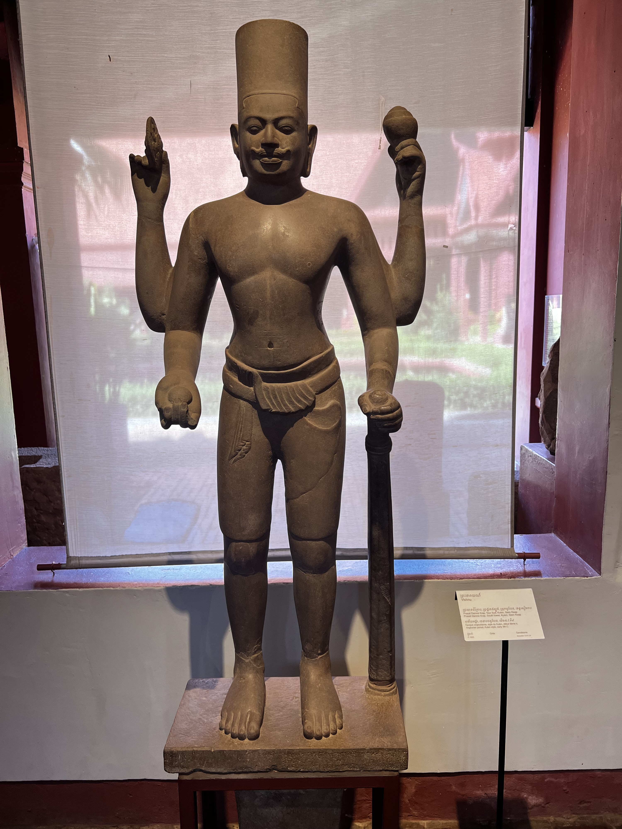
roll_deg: +1.3
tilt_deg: -8.7
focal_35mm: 26
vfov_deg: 67.3
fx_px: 623
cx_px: 311
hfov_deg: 53.1
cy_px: 414
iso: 80
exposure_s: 1/121
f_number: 1.5
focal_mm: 5.7
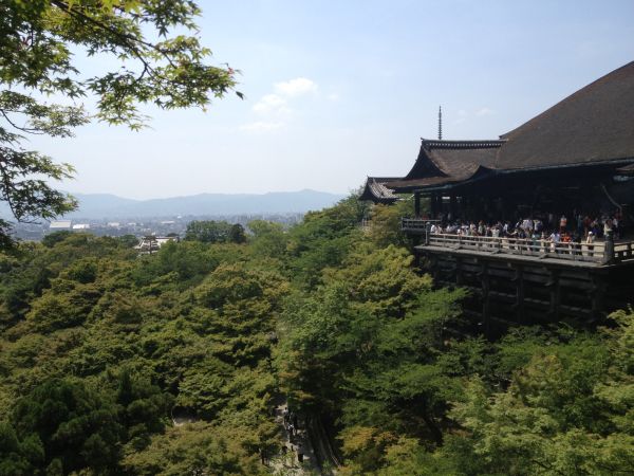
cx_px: 317
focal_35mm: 35
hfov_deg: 52.6
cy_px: 238
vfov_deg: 40.7
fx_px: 641
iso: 50
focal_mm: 4.28
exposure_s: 1/1842
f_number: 2.4
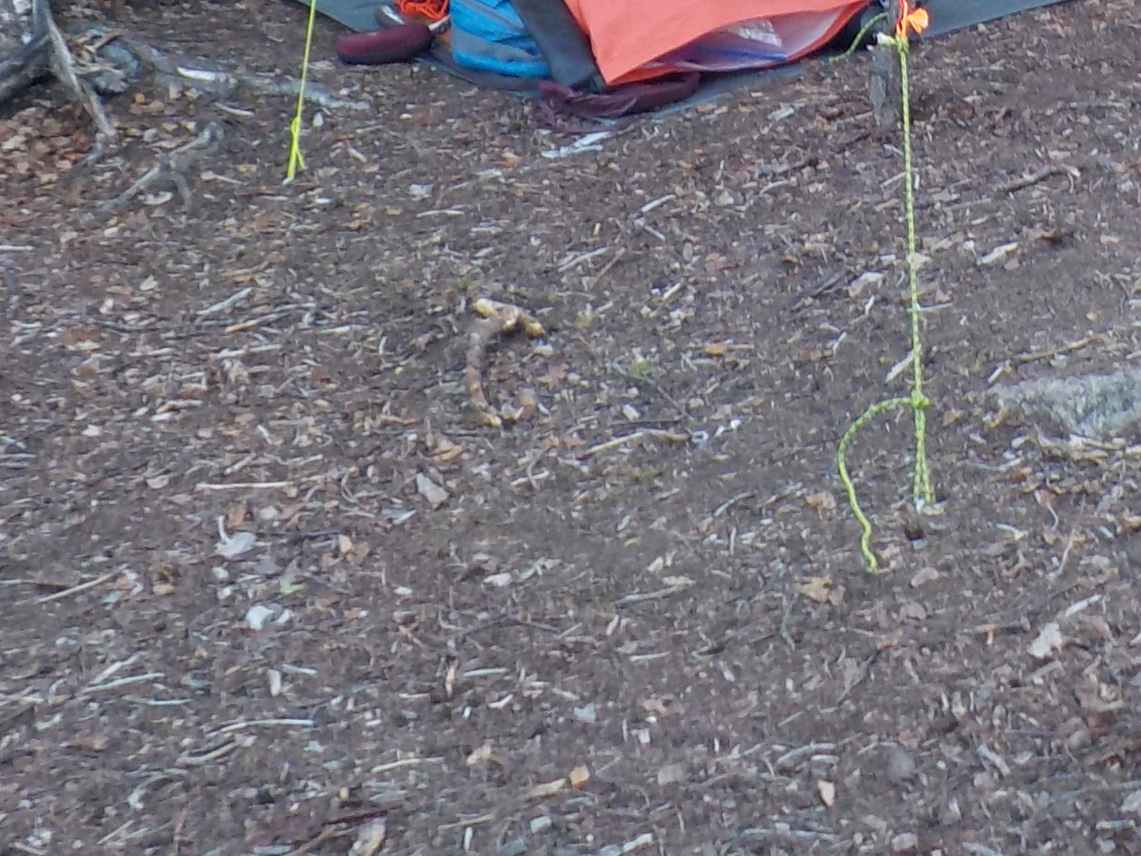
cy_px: -368
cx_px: 904
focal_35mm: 86
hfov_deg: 22.5
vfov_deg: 16.0
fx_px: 2834
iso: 140
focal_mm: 4.1
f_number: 3.3
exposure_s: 1/30
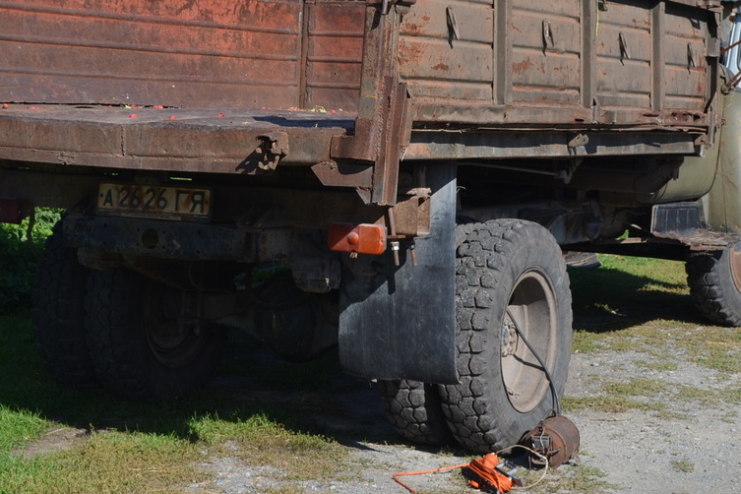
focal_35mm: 86
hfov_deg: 23.6
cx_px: 320
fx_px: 1770
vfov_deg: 15.8
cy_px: 124
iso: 100
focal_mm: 36
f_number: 8
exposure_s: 1/250
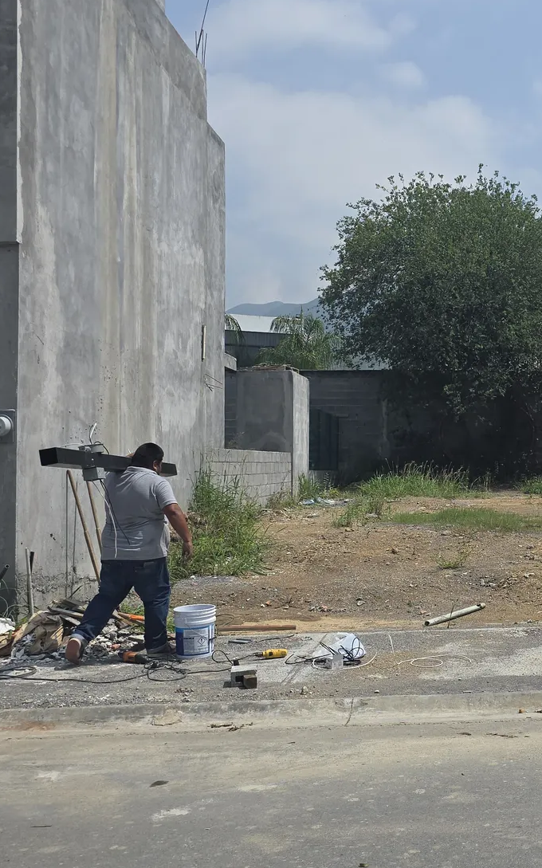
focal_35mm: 43
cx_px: 528
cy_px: 419
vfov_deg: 46.2
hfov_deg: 28.2
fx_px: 1017
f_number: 1.7
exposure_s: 1/1307
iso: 12
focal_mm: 6.3
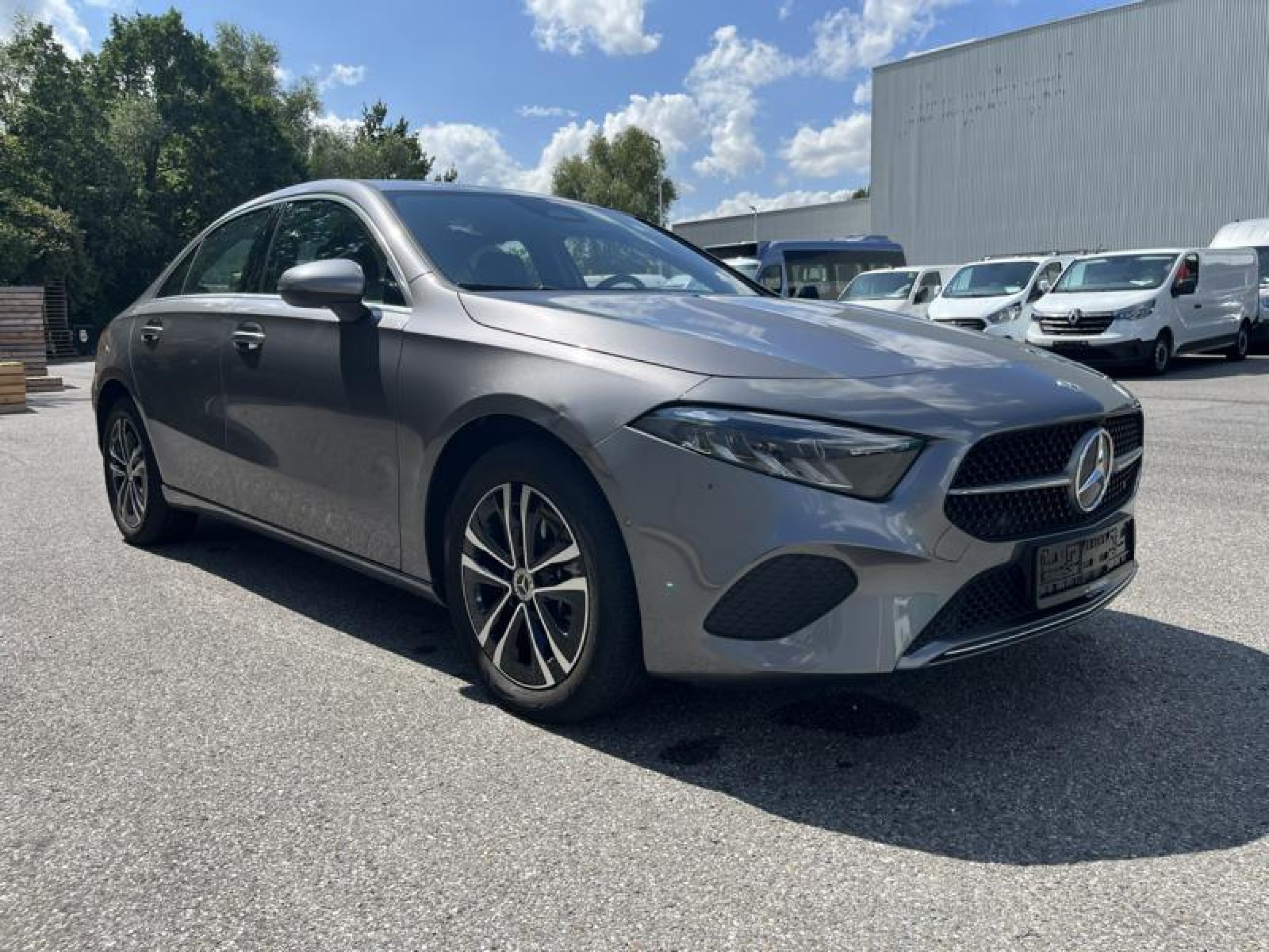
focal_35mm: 26
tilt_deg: -8.9
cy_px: 476
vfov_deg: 53.1
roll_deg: +2.0
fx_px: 953
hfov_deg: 67.3
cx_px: 634
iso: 50
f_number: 1.6
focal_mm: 5.1
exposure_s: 1/2825
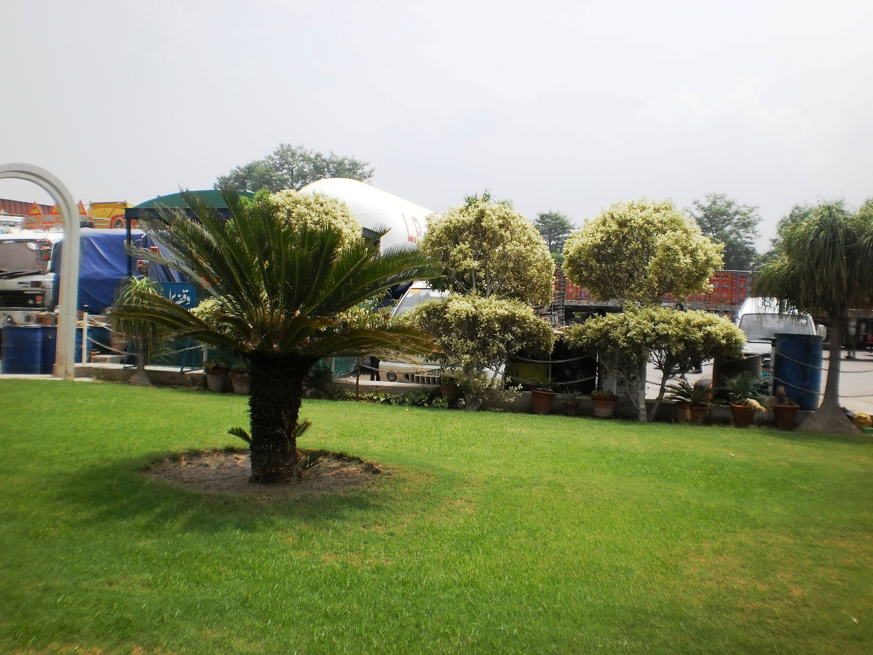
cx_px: 436
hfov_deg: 51.4
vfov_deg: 39.7
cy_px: 328
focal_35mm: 36
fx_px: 908
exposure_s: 1/1000
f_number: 4.6
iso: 100
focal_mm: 6.3
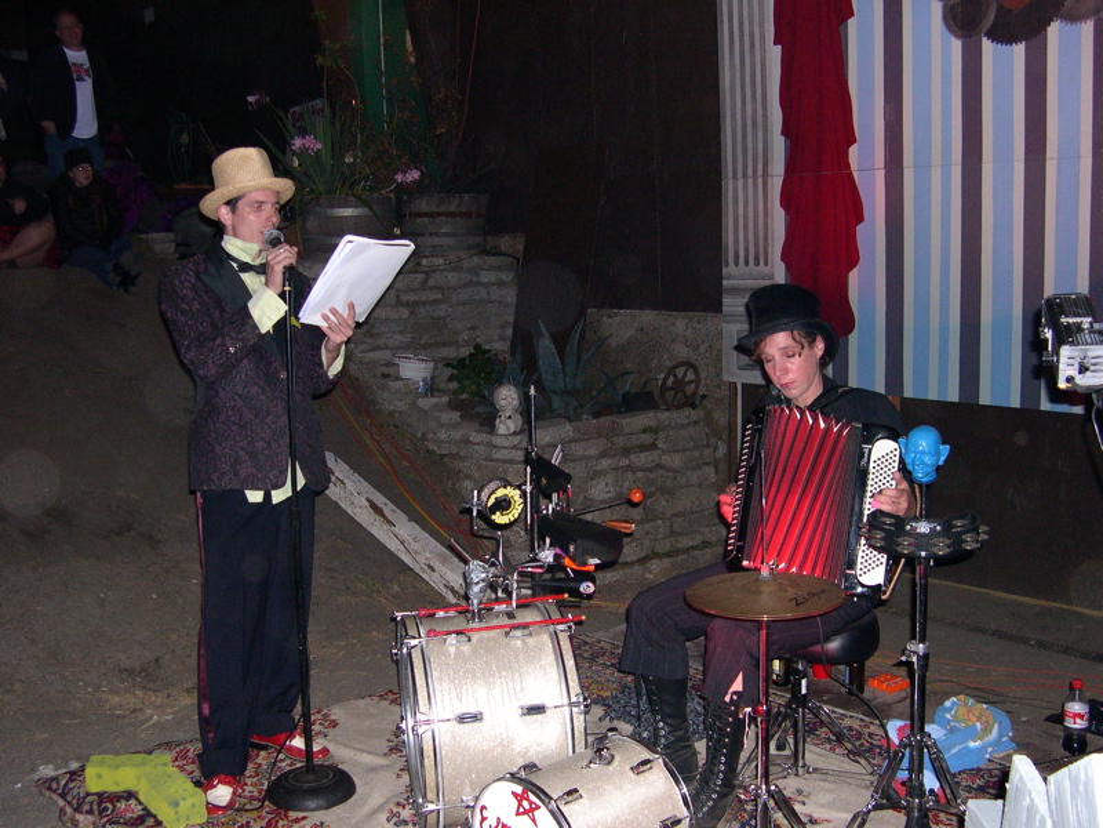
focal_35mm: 38
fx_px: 1211
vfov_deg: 37.7
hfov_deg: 49.0
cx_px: 552
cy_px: 414
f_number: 2.8
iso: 348
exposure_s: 1/60
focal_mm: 8
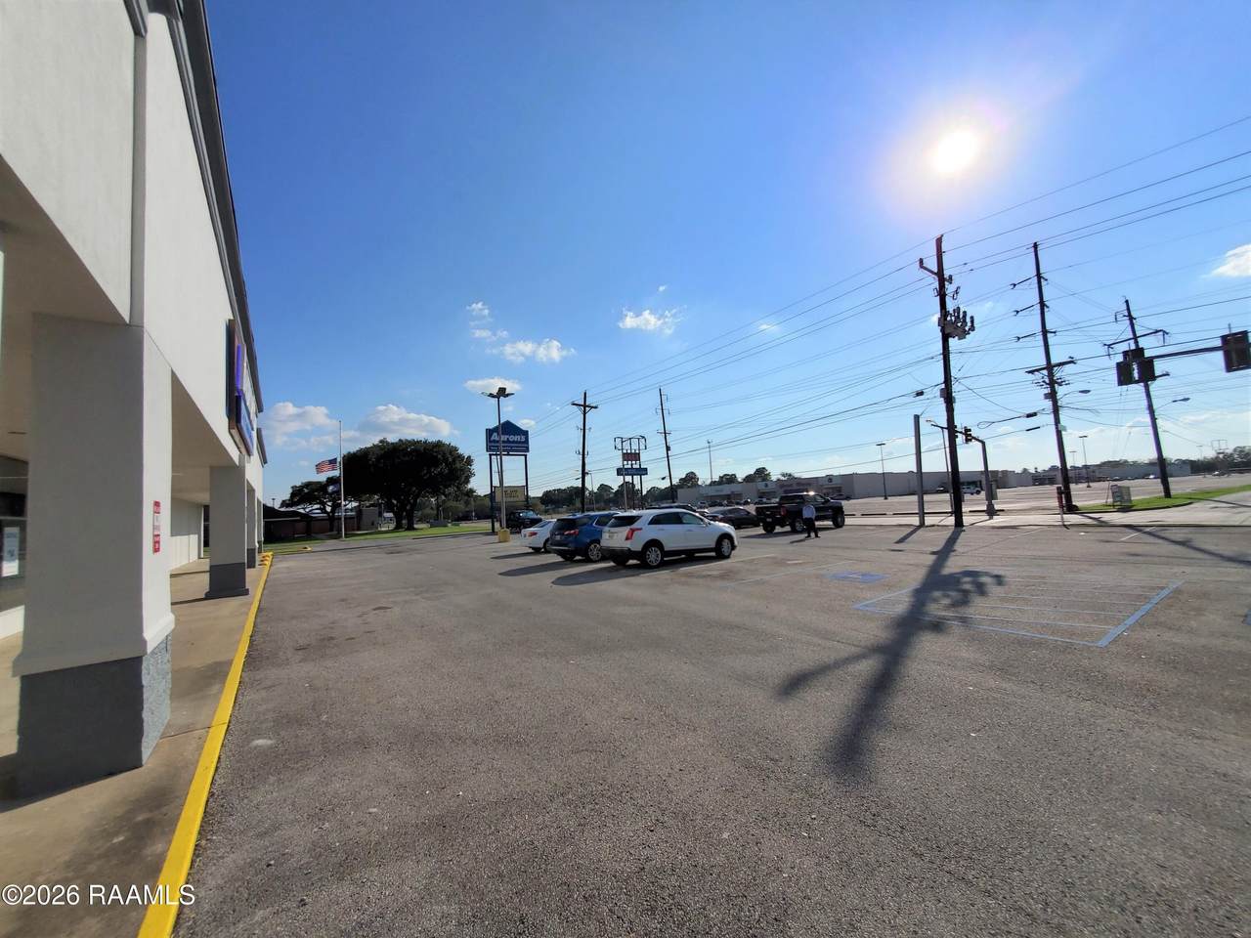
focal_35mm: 13
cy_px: 469
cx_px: 626
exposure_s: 1/2579
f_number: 2.2
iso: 50
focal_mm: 1.8
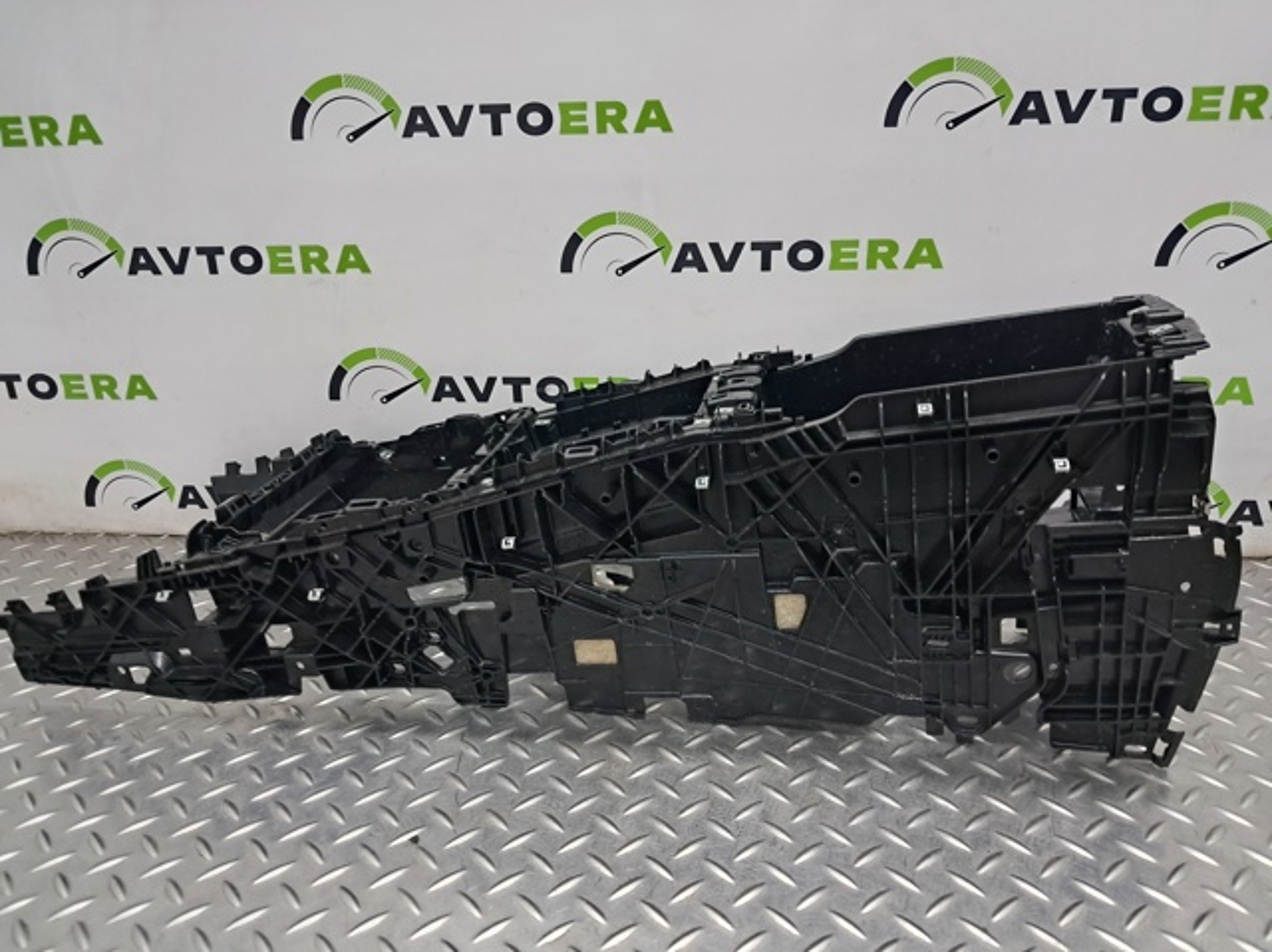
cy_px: 476
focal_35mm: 27
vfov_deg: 51.3
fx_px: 991
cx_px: 636
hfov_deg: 65.4
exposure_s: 1/50
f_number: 1.8
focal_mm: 4
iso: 125
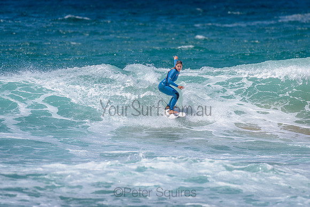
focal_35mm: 614
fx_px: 5290
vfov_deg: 2.2
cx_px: 158
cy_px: 81
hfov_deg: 3.4
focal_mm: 500
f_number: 5.6
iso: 100
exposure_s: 1/2000
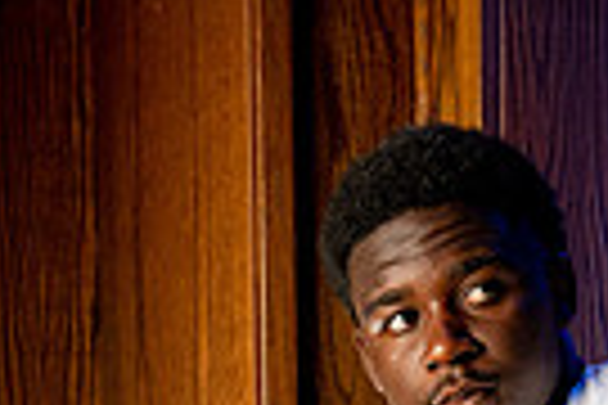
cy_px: 968
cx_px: 419
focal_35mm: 127
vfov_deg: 9.6
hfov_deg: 16.1
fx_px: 2145
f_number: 7.1
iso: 320
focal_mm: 38
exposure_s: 1/250
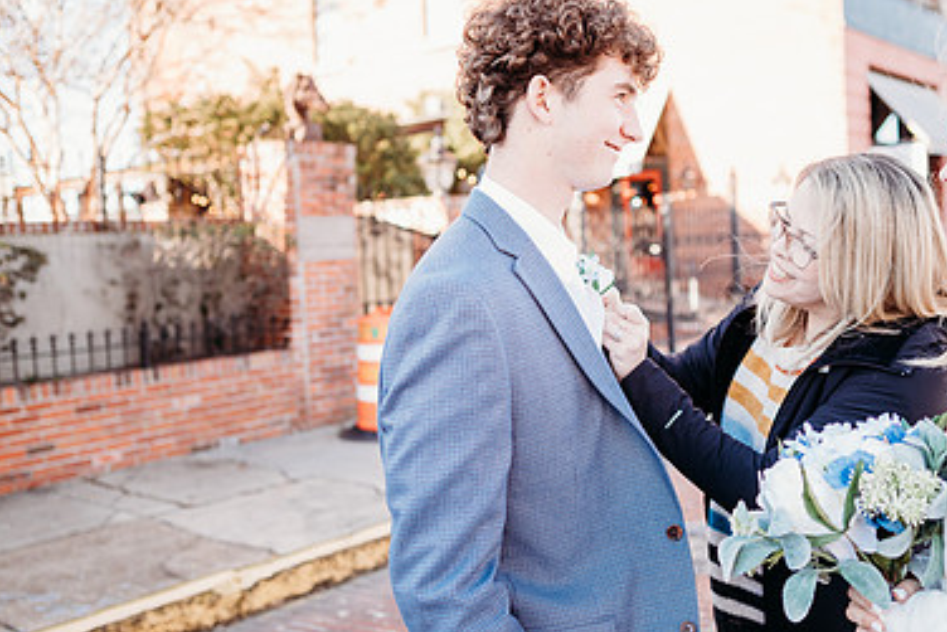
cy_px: 301
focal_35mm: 37
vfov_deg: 36.0
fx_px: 974
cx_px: 539
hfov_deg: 51.7
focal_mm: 24
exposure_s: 1/250
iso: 100
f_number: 2
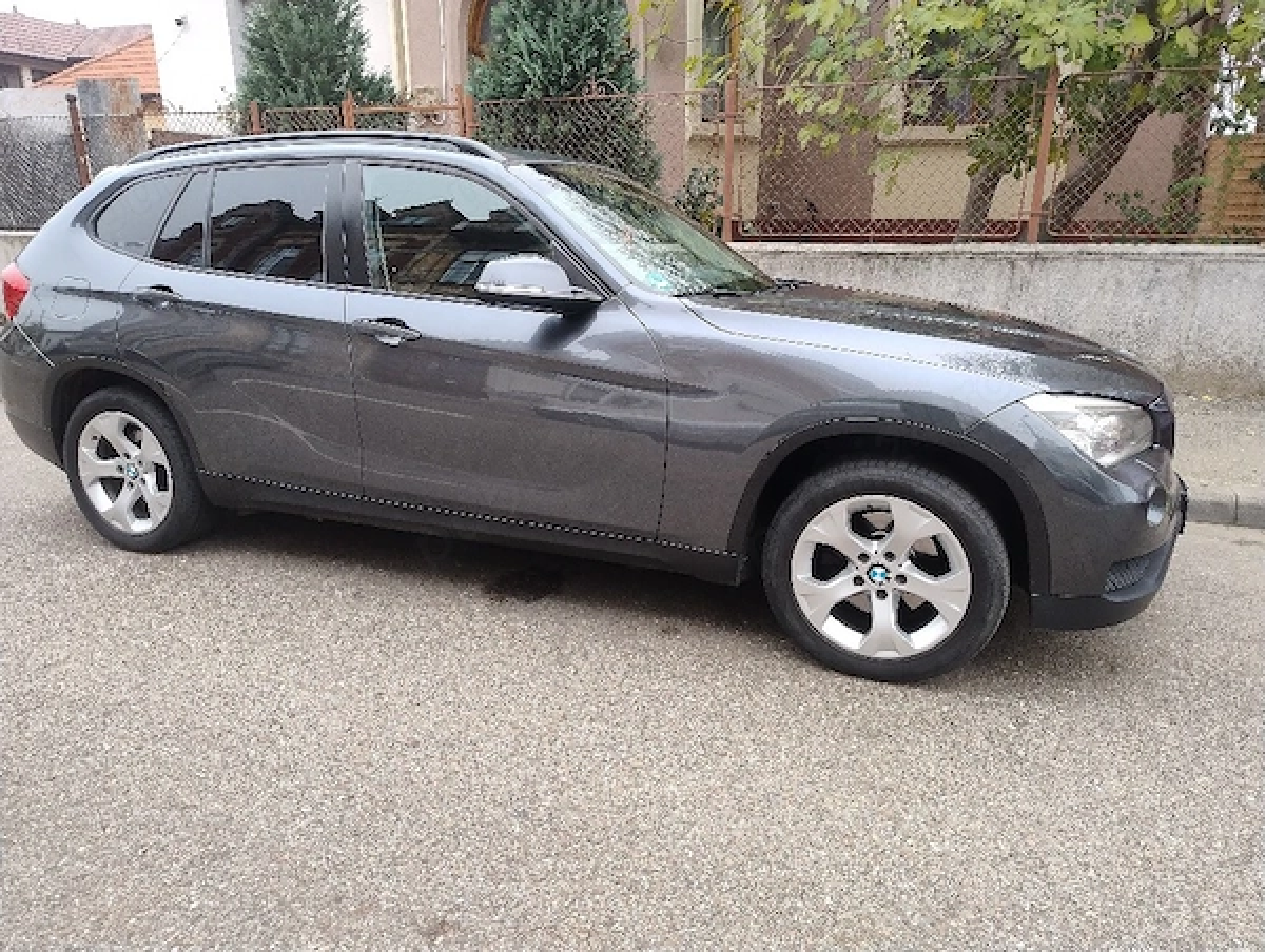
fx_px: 878
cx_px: 632
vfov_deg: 57.0
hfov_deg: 71.5
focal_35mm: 24
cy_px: 476
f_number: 1.8
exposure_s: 1/100
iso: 192
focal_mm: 5.56
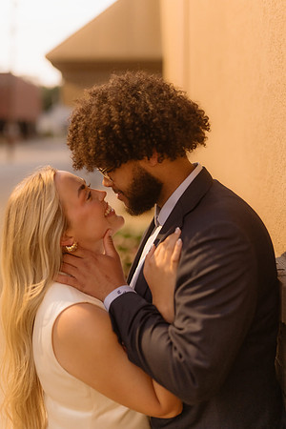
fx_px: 596
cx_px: 143
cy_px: 214
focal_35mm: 50
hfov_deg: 27.0
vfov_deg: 39.6
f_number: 1.4
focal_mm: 50
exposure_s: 1/125
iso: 1000
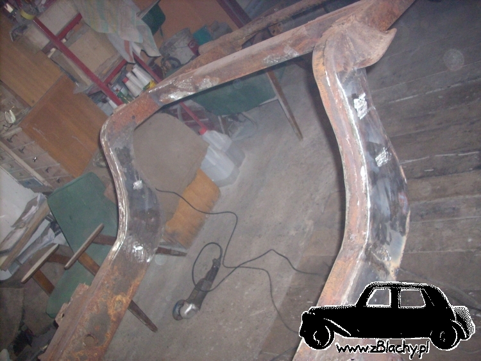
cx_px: 240
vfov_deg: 38.7
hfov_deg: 50.1
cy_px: 180
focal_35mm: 37
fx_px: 514
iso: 400
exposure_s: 1/60
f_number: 2.8
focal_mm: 6.2
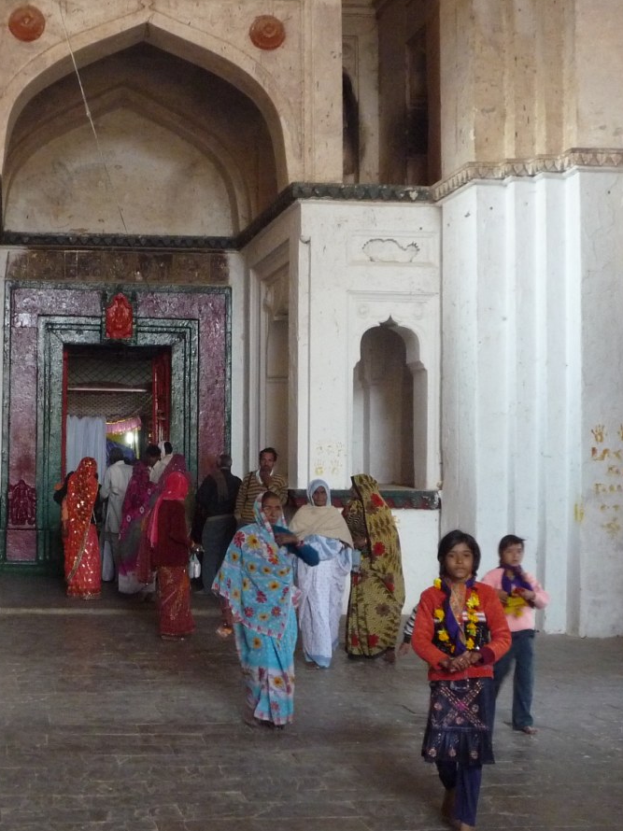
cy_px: 414
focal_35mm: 58
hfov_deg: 24.8
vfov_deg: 33.2
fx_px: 1392
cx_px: 118
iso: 400
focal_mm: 6.3
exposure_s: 1/40
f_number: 3.8
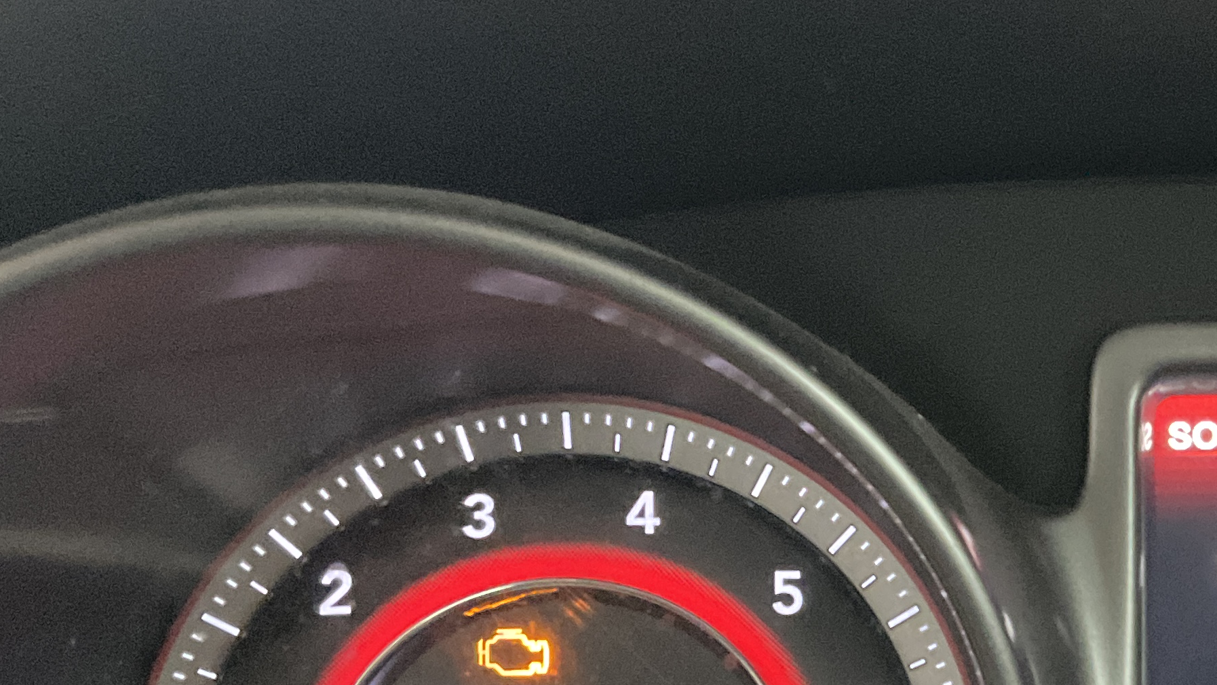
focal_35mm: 71
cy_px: 556
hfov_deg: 27.6
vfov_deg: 16.9
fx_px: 2291
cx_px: 1285
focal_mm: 3
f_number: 1.8
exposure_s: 1/30
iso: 500
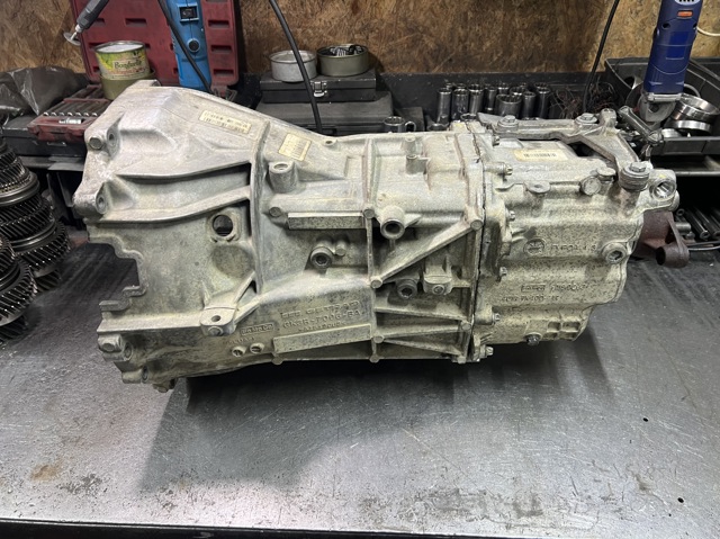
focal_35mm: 26
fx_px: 540
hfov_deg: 67.3
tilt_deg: -35.4
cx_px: 360
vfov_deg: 53.0
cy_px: 270
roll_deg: +1.0
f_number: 1.5
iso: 80
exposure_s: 1/50
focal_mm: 5.7
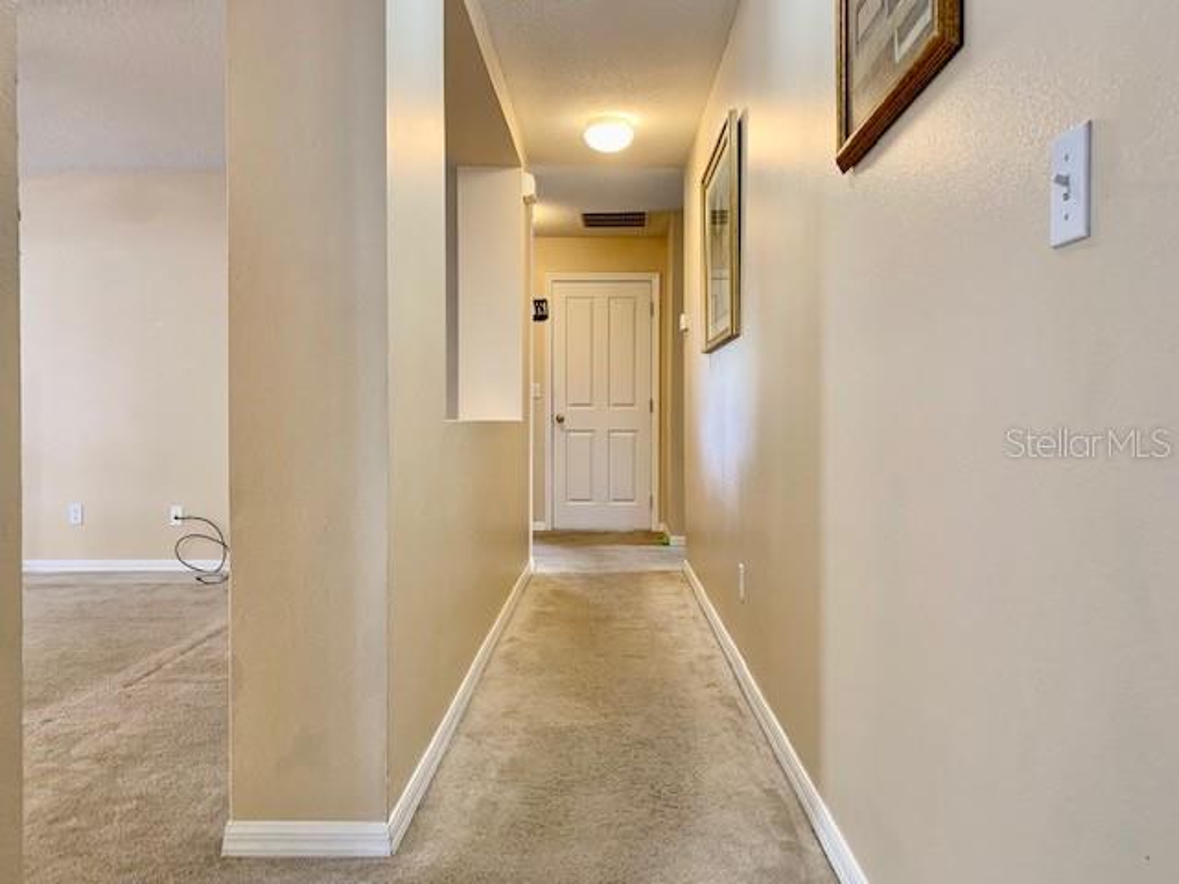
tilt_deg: -0.9
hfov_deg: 67.3
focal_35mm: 26
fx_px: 886
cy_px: 442
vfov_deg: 53.1
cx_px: 590
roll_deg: +1.2
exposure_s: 1/60
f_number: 1.8
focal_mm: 4.25
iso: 250
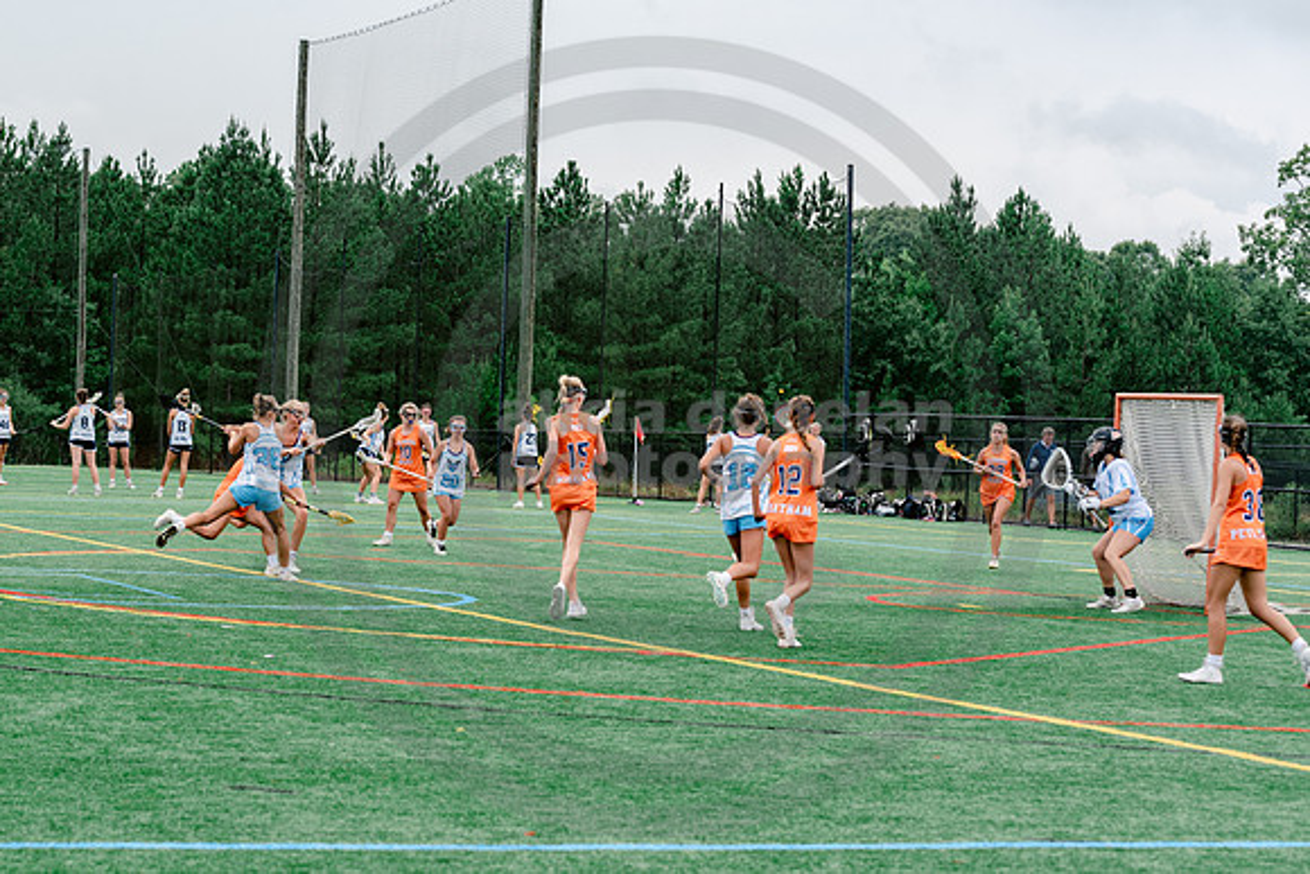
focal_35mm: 110
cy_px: 437
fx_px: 4014
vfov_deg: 12.4
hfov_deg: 18.5
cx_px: 429
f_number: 5
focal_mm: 82
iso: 250
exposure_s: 1/400
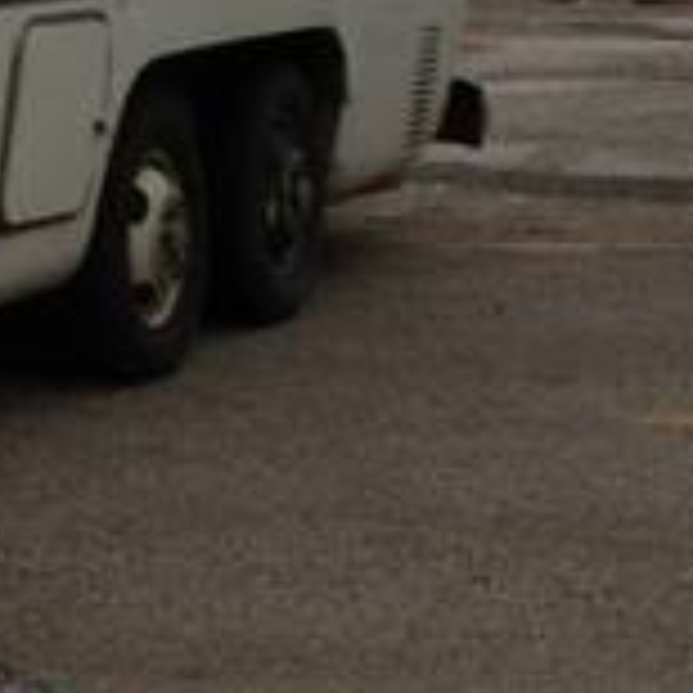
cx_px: -693
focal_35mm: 163
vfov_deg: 10.6
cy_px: -117
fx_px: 3692
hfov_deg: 9.9
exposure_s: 1/30
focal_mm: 4.28
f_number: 2.4
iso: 64
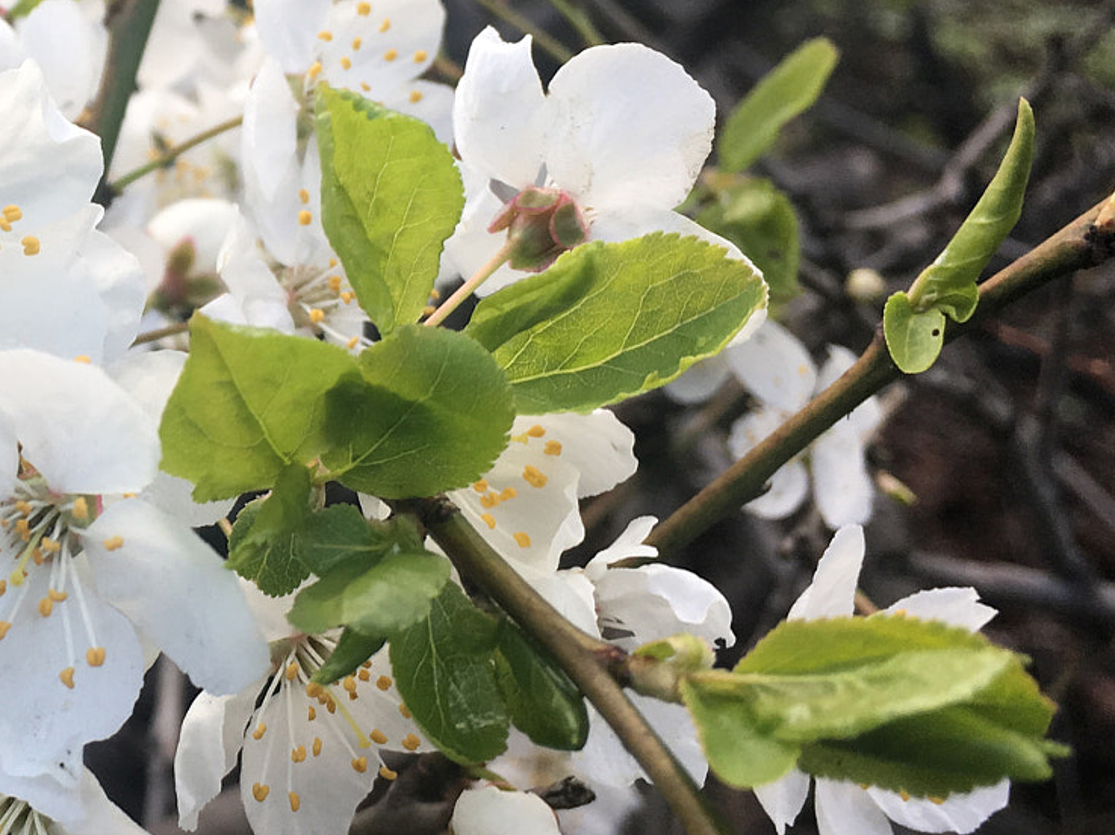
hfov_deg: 29.0
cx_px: 26
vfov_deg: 23.2
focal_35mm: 63
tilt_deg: -36.3
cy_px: 342
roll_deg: -0.2
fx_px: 2028
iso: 25
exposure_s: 1/100
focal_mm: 4.15
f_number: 2.2
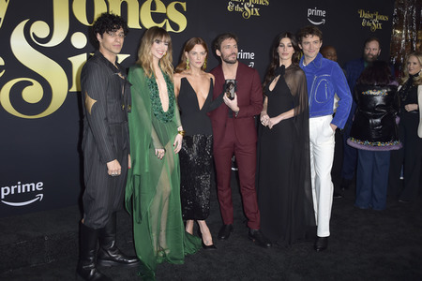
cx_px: 211
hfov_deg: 53.1
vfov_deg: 36.9
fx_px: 422
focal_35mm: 36
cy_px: 140
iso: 500
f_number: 6.3
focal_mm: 36
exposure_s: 1/250
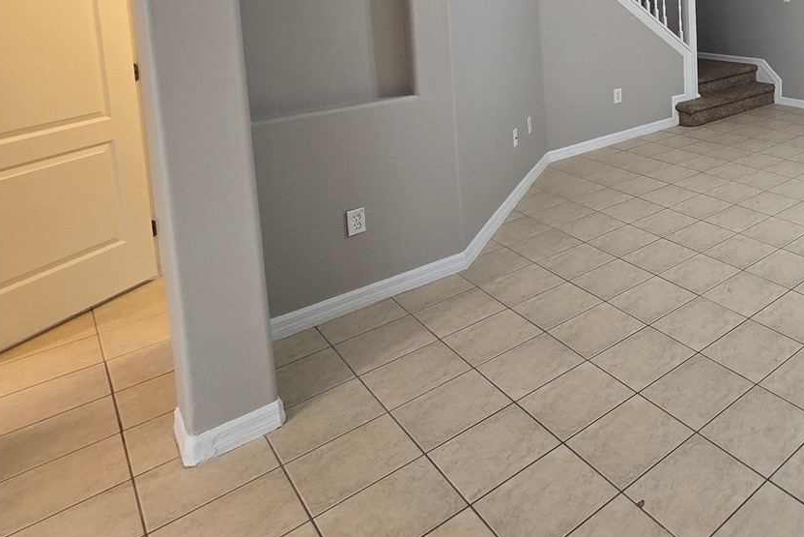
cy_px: 23
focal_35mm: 26
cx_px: 761
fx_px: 581
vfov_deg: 43.8
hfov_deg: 56.9
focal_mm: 2.2
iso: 160
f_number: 2.2
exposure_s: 1/60
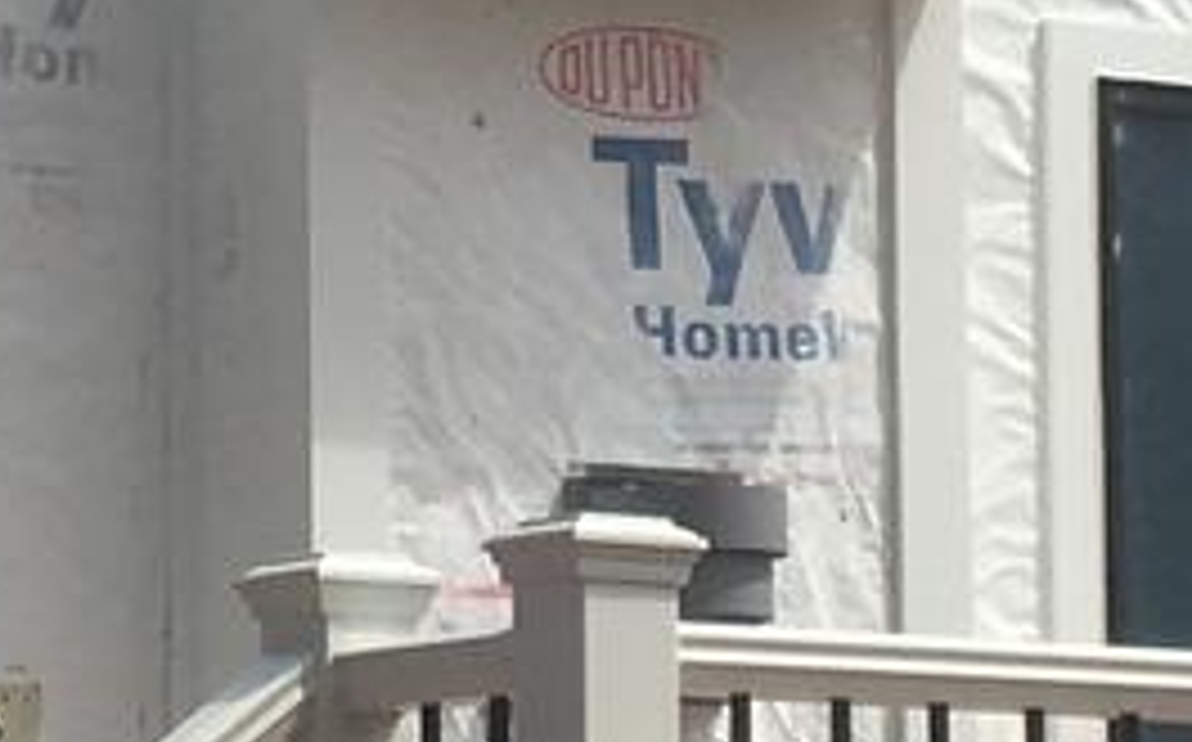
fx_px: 7723
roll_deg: -0.9
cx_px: 225
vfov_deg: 5.5
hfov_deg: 8.8
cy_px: 126
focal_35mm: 238
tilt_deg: +10.1
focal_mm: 4.15
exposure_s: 1/2137
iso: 25
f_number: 2.2
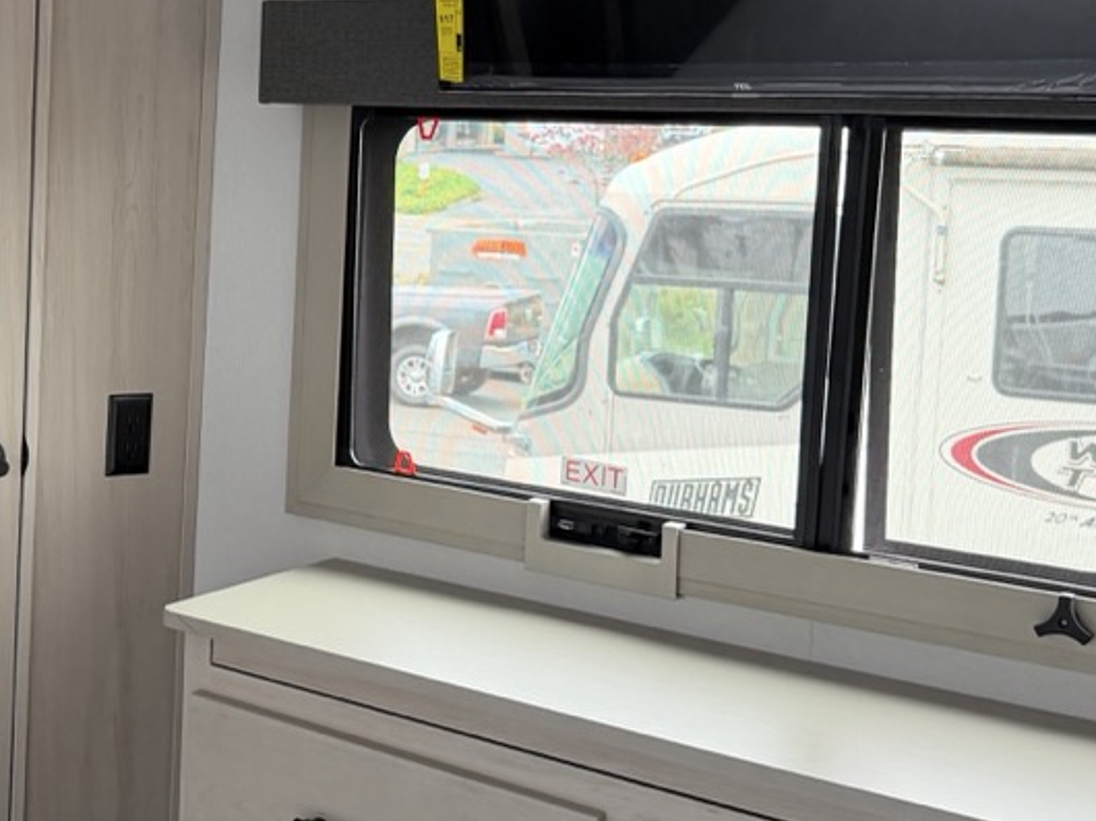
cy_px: 323
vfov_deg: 25.2
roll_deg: -1.7
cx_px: 130
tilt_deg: -5.7
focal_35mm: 58
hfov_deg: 31.8
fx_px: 1836
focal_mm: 6.76
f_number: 1.78
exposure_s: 1/115
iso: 200
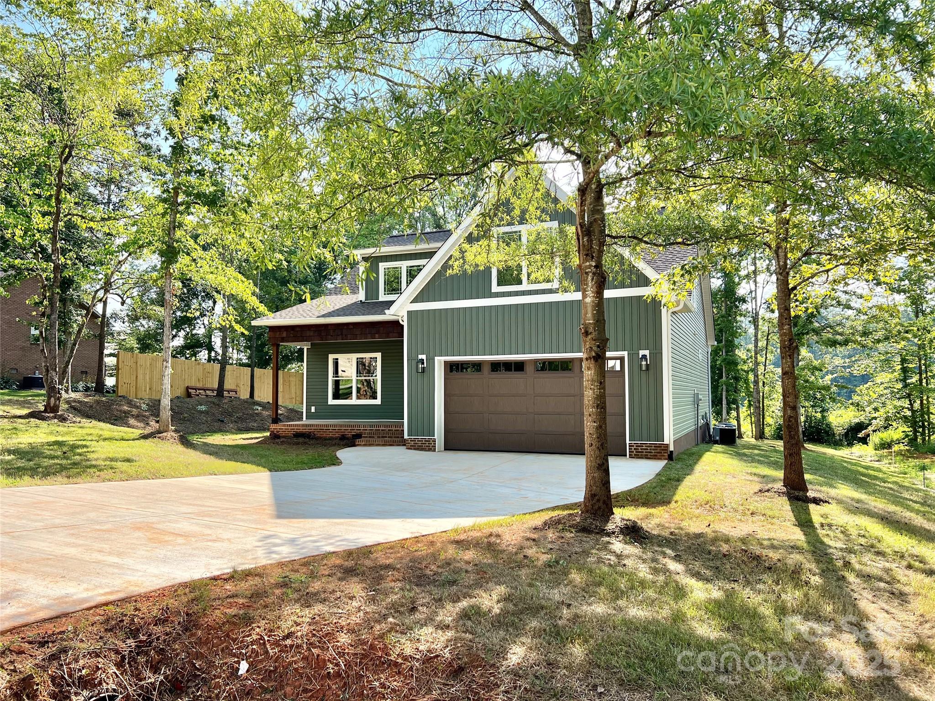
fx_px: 702
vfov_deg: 53.1
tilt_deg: +4.0
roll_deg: +0.5
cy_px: 350
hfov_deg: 67.3
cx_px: 468
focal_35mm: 26
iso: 50
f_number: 1.5
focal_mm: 5.7
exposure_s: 1/1089
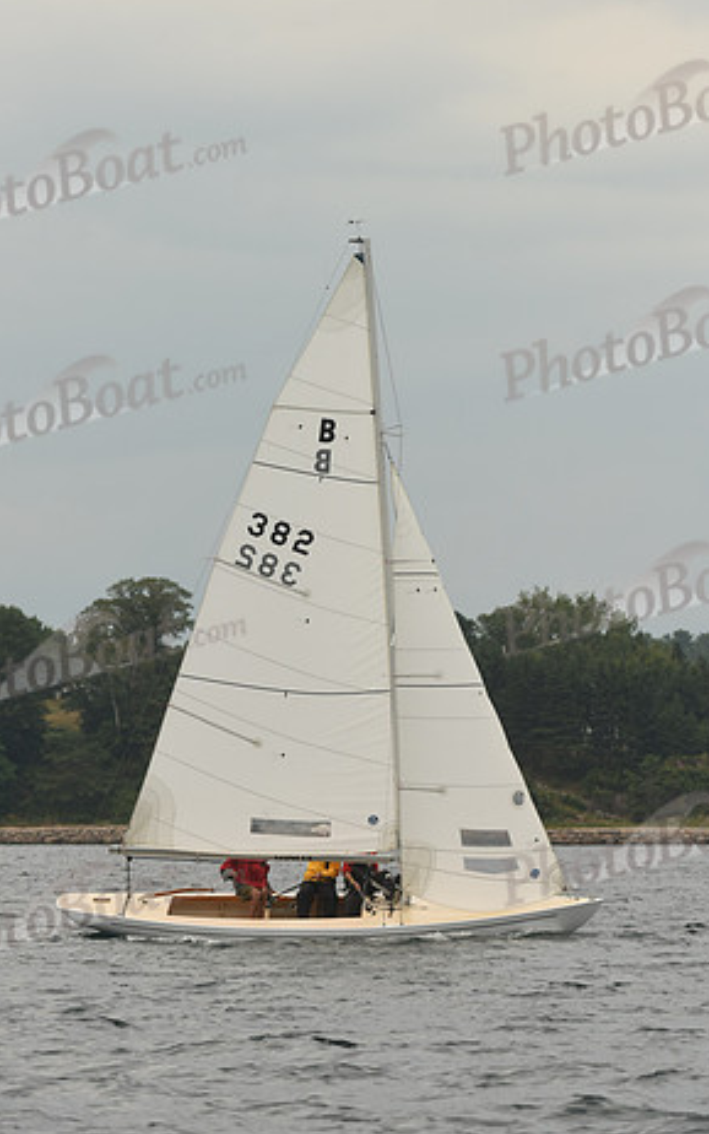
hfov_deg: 5.1
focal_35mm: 256
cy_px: 501
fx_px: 7910
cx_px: 374
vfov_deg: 8.2
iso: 400
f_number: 6.3
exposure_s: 1/1000
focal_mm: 200
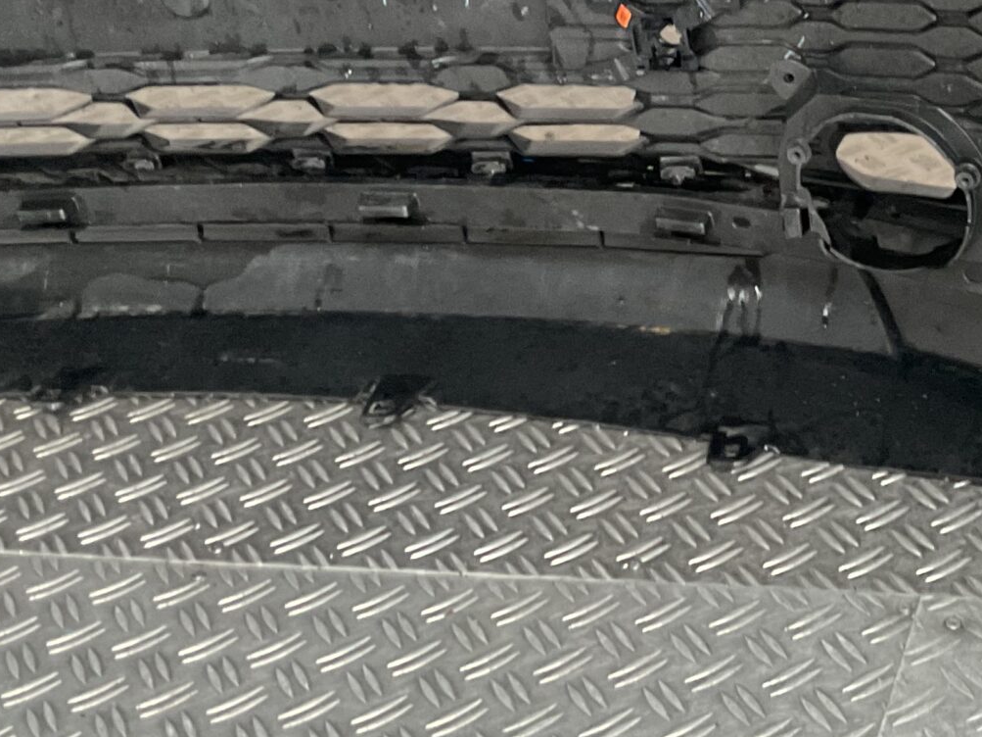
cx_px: 834
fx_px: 2099
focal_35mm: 74
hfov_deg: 25.7
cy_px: 71
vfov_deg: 19.5
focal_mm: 3
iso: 250
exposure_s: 1/33
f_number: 1.8
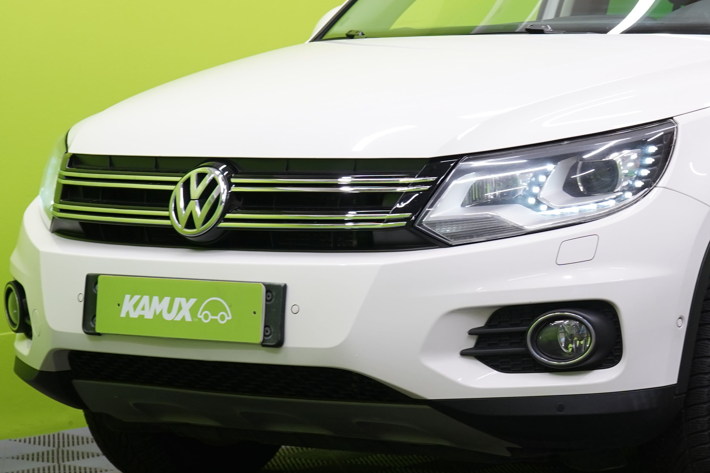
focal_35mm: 129
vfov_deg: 10.6
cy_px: 95
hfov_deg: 15.7
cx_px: 628
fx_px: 2544
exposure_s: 1/30
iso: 400
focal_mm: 57
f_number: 5
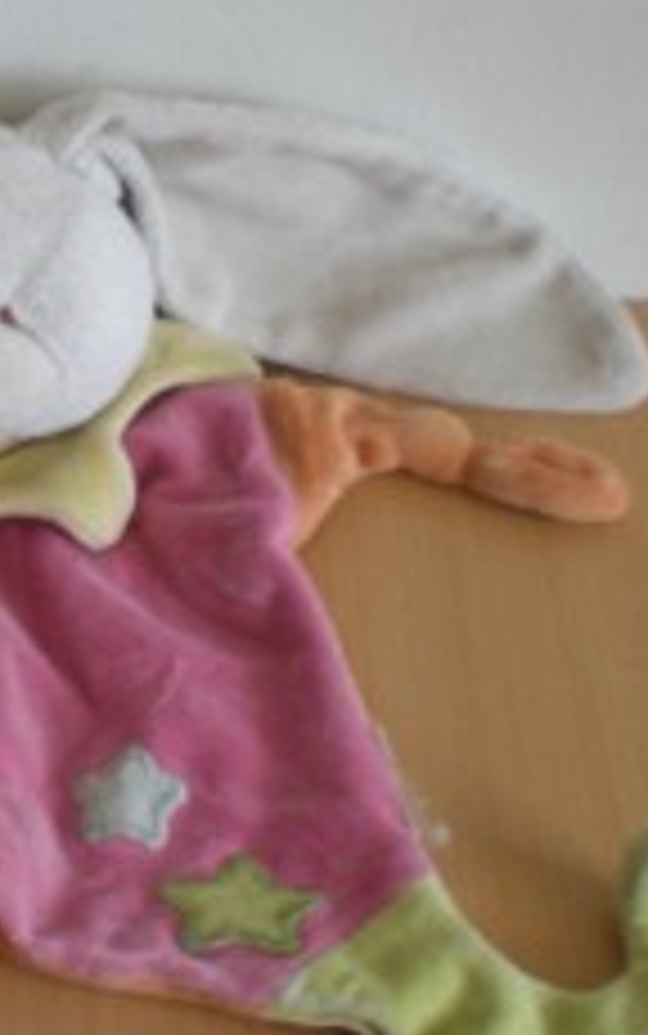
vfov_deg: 22.8
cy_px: 558
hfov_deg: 14.0
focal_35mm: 91
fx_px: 2568
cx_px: -130
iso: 64
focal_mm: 6.3
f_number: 3.1
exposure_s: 1/41
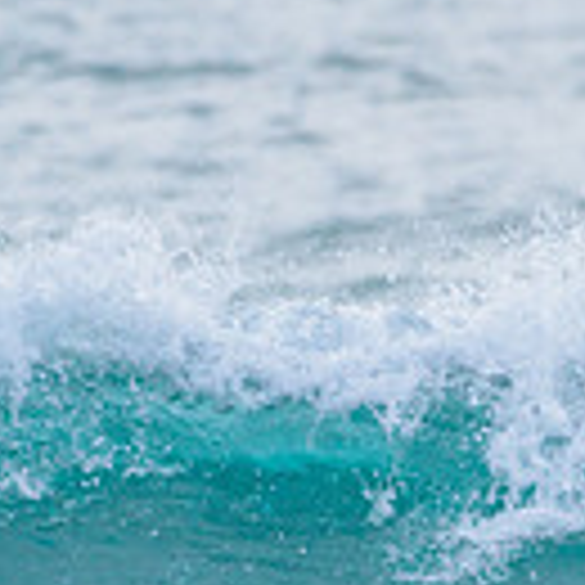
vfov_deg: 0.8
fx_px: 44511
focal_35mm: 2328
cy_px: 638
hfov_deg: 0.8
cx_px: 914
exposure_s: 1/2000
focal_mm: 500
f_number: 5.6
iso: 320
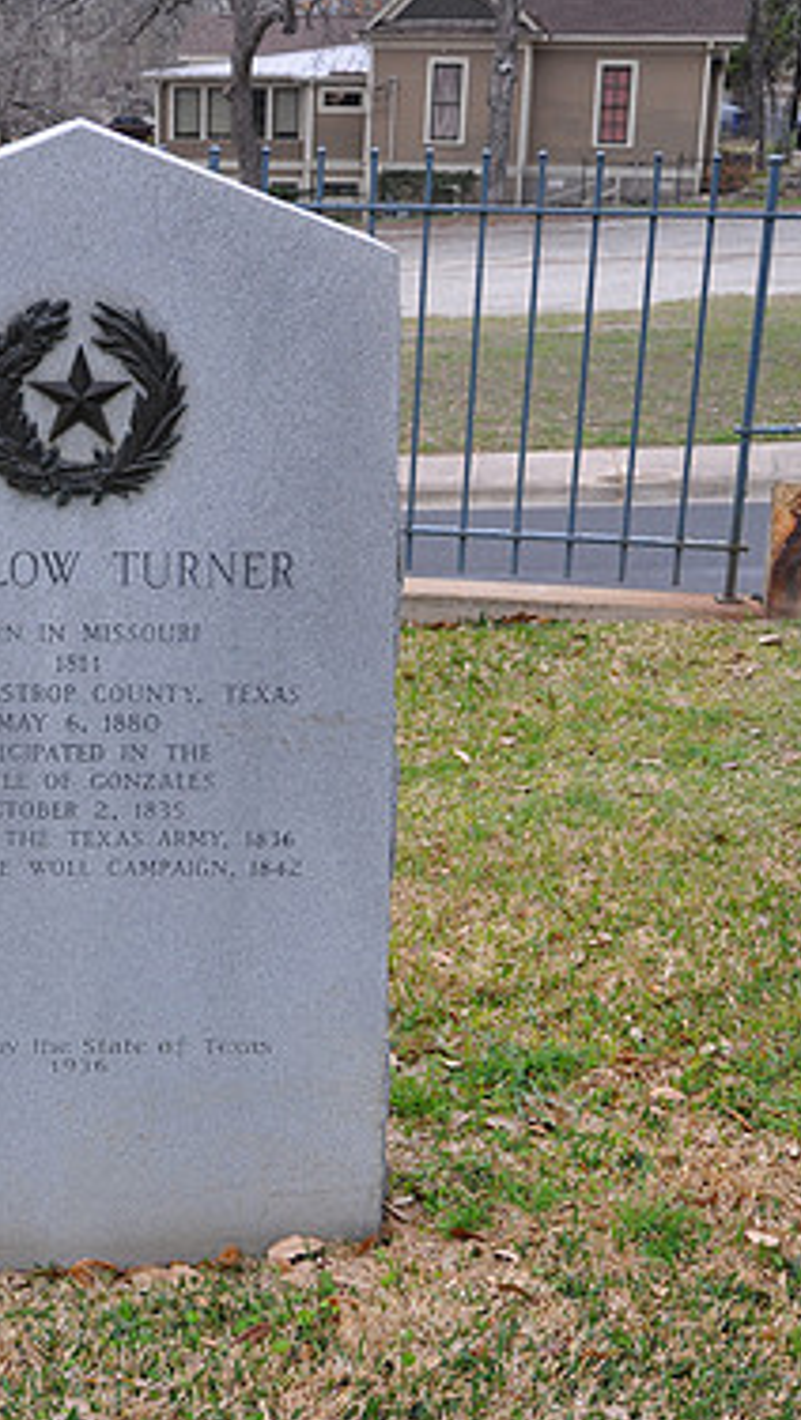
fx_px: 1915
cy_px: 712
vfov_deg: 40.7
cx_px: 87
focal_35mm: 51
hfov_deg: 23.0
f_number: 5.6
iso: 250
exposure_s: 1/125
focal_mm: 21
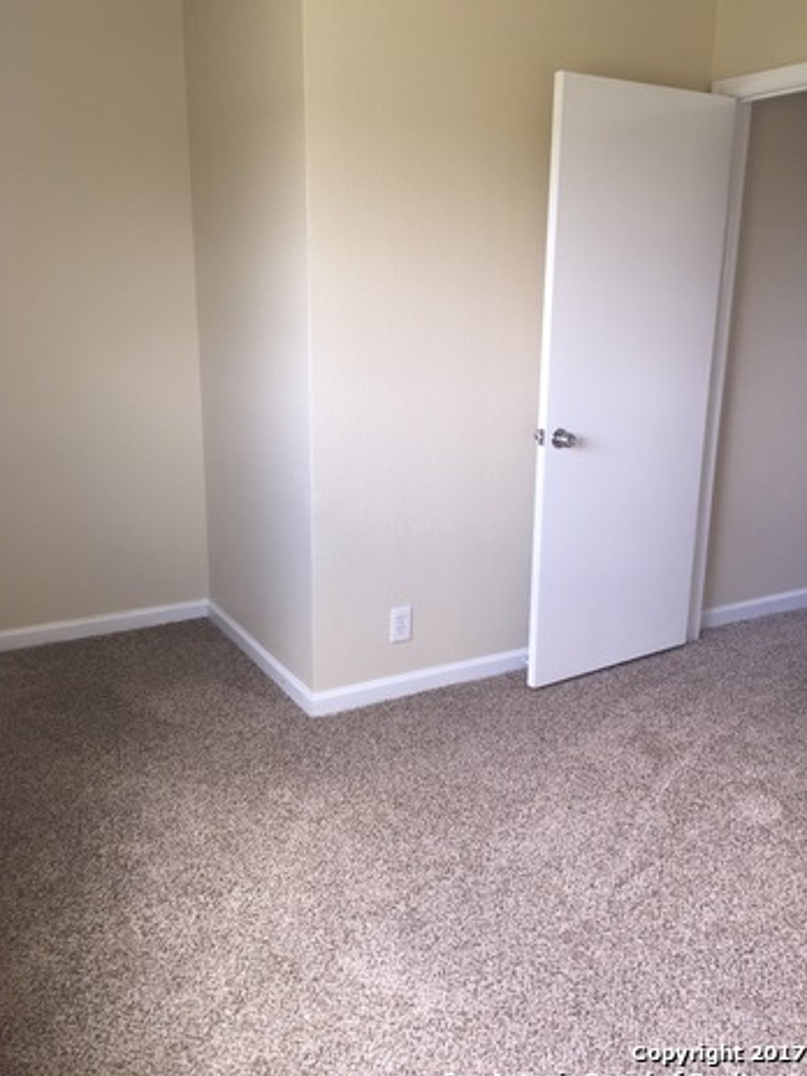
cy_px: 538
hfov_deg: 46.8
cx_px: 394
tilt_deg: -14.3
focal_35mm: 30
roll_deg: +0.5
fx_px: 933
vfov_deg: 60.0
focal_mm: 4.15
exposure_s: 1/44
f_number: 2.2
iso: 32
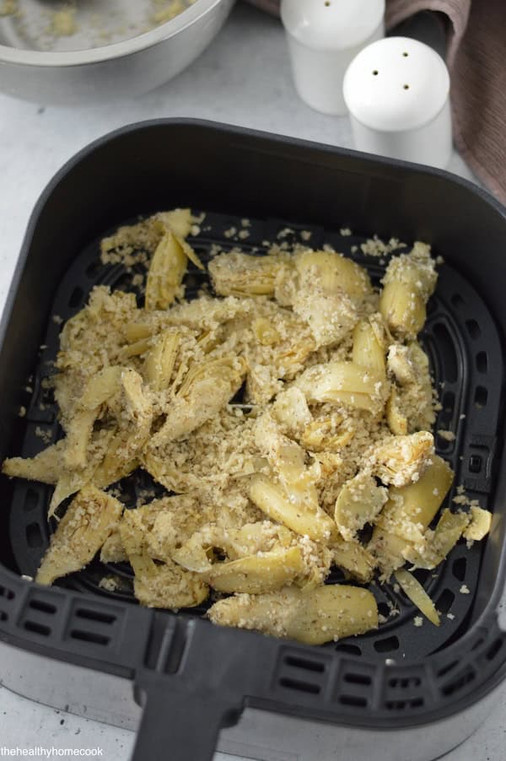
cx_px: 253
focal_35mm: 75
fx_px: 1584
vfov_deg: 27.0
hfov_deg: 18.2
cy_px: 380
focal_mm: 50
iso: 1600
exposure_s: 1/500
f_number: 2
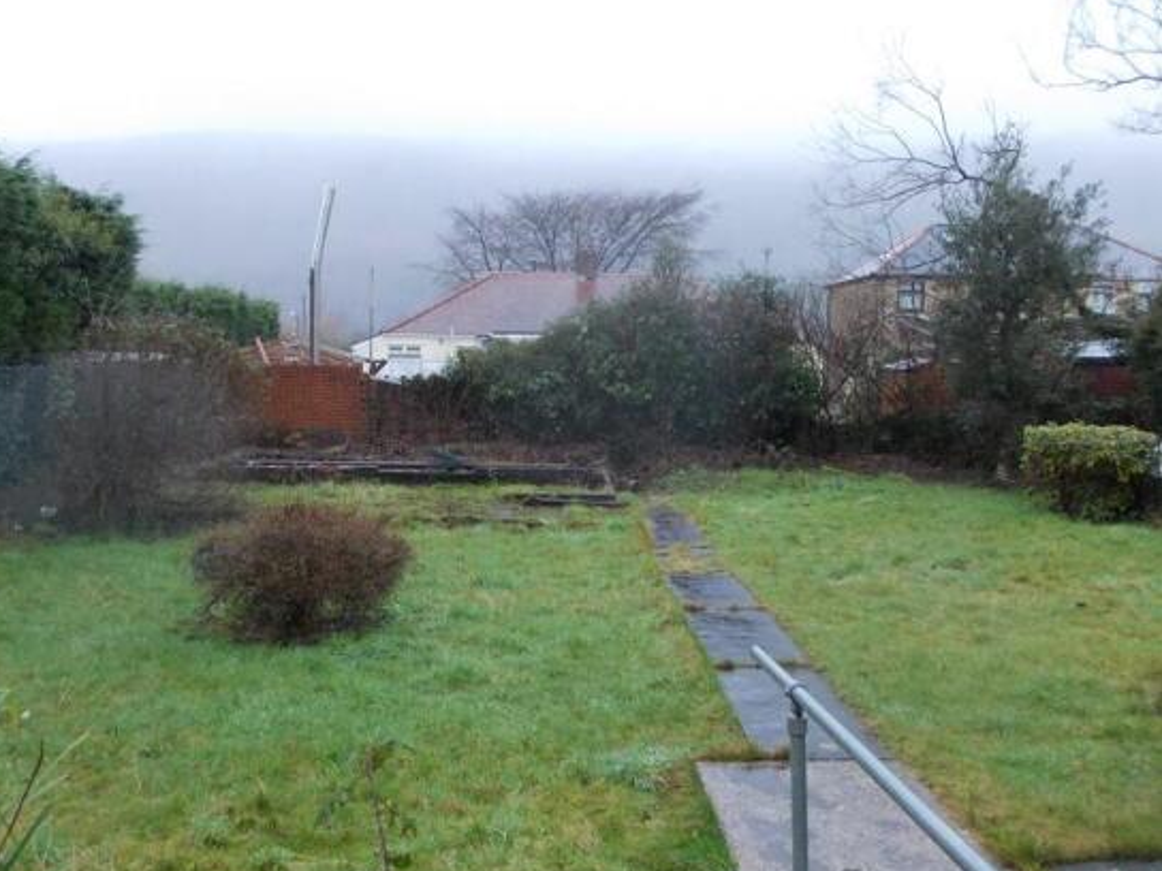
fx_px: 1007
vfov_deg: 46.8
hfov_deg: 59.9
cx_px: 544
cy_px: 441
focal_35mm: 30
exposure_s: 1/25
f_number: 2.7
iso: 160
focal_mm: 4
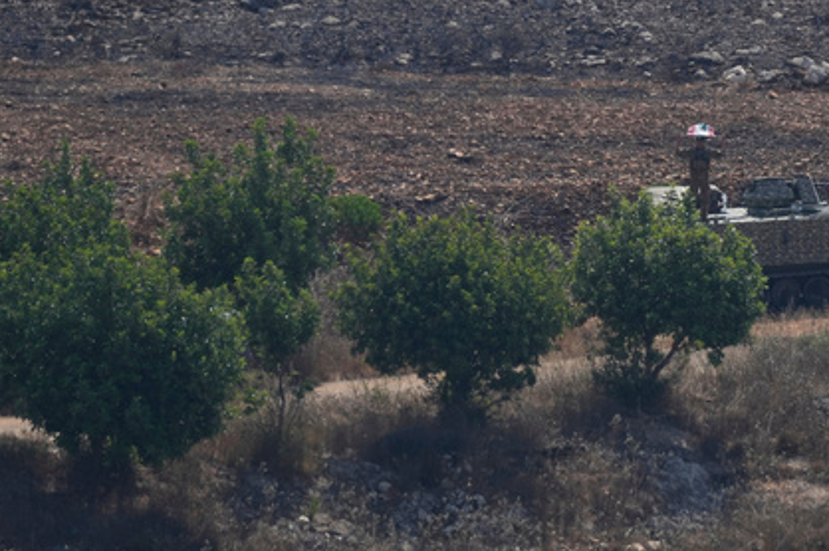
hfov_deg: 2.1
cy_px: 89
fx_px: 22549
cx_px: 637
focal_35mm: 980
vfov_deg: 1.4
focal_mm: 400
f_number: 8
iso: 320
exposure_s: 1/1600
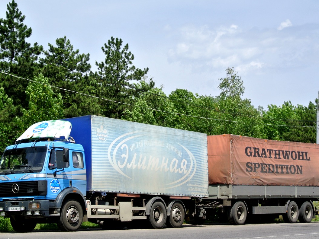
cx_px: 157
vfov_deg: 20.7
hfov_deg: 27.4
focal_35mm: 71
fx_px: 654
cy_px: 120
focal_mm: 24.4
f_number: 5.3
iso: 100
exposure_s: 1/640
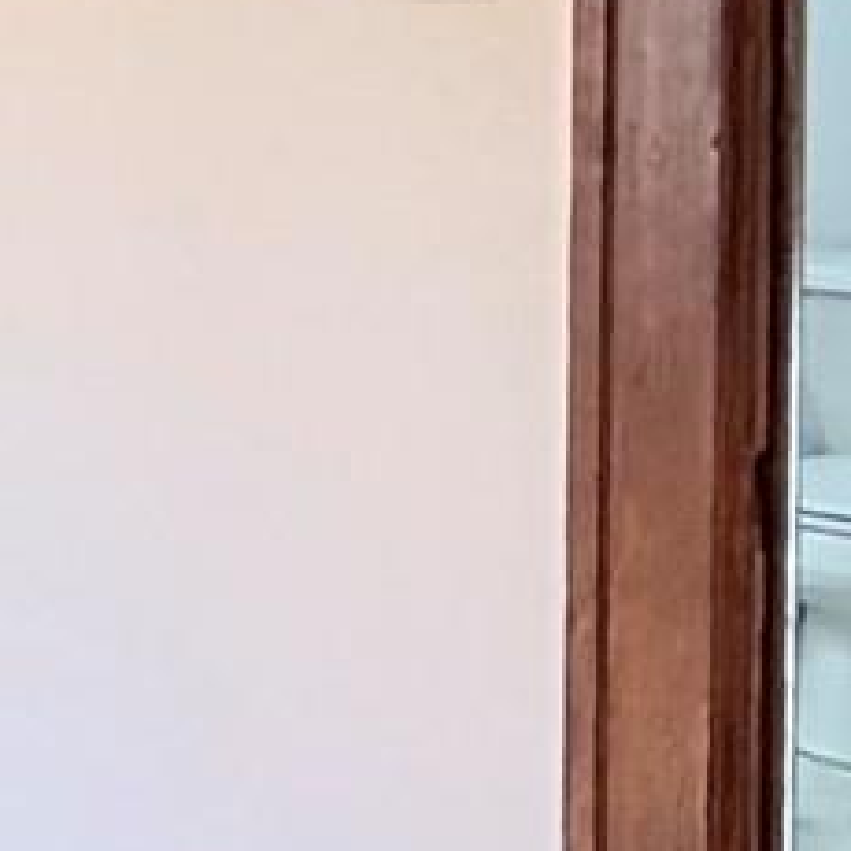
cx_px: -1780
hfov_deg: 10.5
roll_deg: +0.7
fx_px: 3059
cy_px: -52
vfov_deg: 15.5
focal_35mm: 110
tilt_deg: +1.6
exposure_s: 1/121
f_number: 2.2
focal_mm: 2.22
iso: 200
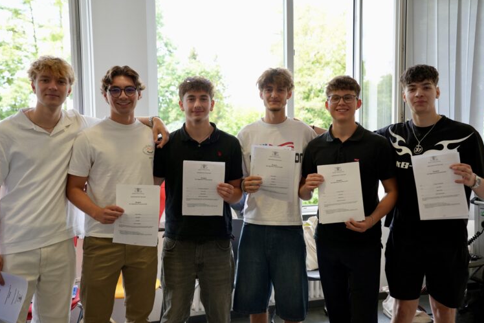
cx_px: 240
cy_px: 159
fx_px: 524
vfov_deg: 34.2
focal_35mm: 39
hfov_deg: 49.5
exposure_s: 1/160
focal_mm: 38
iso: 500
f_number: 4
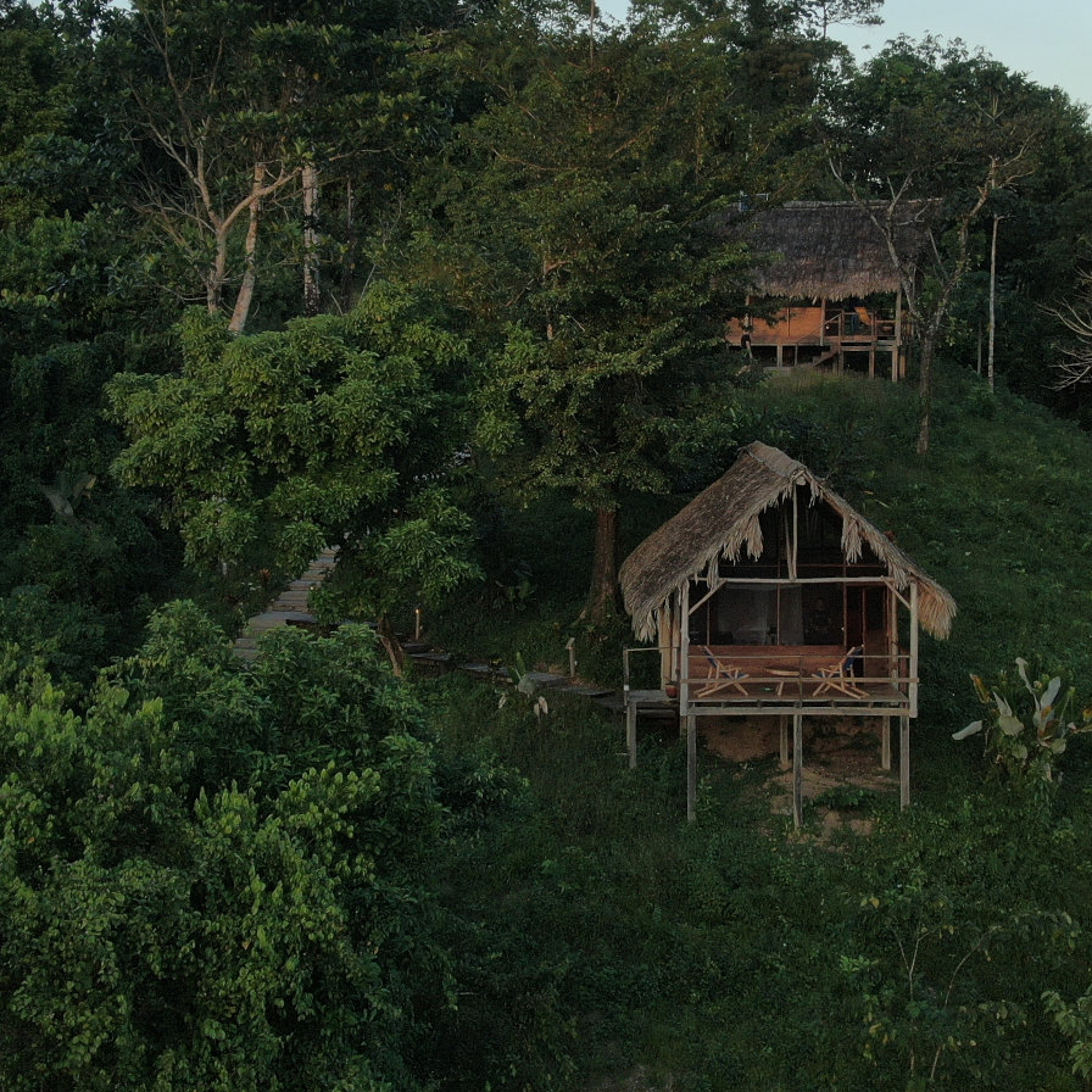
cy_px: 430
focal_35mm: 71
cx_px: 629
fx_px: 2534
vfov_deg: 24.3
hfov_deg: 24.3
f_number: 3.5
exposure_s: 1/160
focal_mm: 6.92
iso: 100
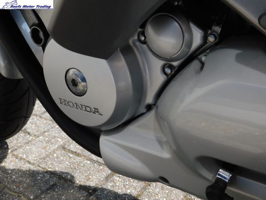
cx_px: 133
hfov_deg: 46.8
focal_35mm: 40
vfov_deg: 36.0
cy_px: 100
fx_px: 307
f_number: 3.6
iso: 125
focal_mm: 7.1
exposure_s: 1/640
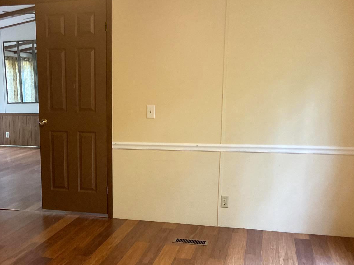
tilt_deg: -11.2
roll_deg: +0.2
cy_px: 178
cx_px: 100
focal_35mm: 49
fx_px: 501
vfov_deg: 29.5
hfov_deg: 38.2
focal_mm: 3
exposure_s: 1/60
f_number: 1.8
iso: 250
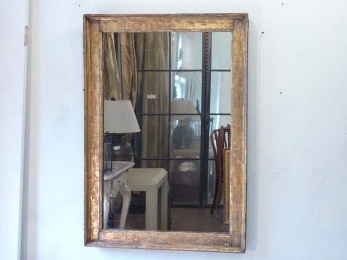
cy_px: 130
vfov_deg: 18.9
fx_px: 782
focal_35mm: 78
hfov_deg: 25.0
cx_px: 174
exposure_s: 1/8
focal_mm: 12.8
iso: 400
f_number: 4.2
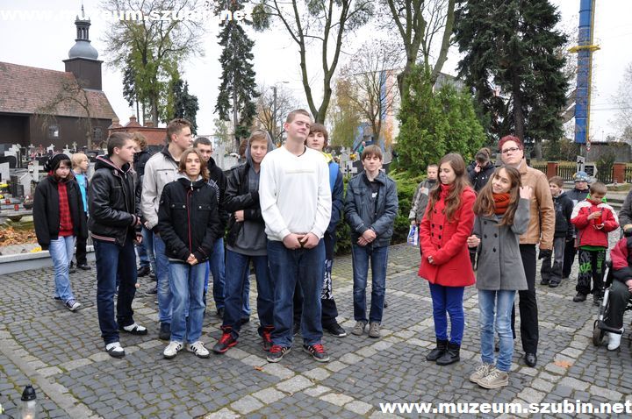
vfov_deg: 47.8
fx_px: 473
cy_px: 210
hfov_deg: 67.5
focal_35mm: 27
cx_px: 316
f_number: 5.6
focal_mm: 18
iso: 360
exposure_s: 1/125
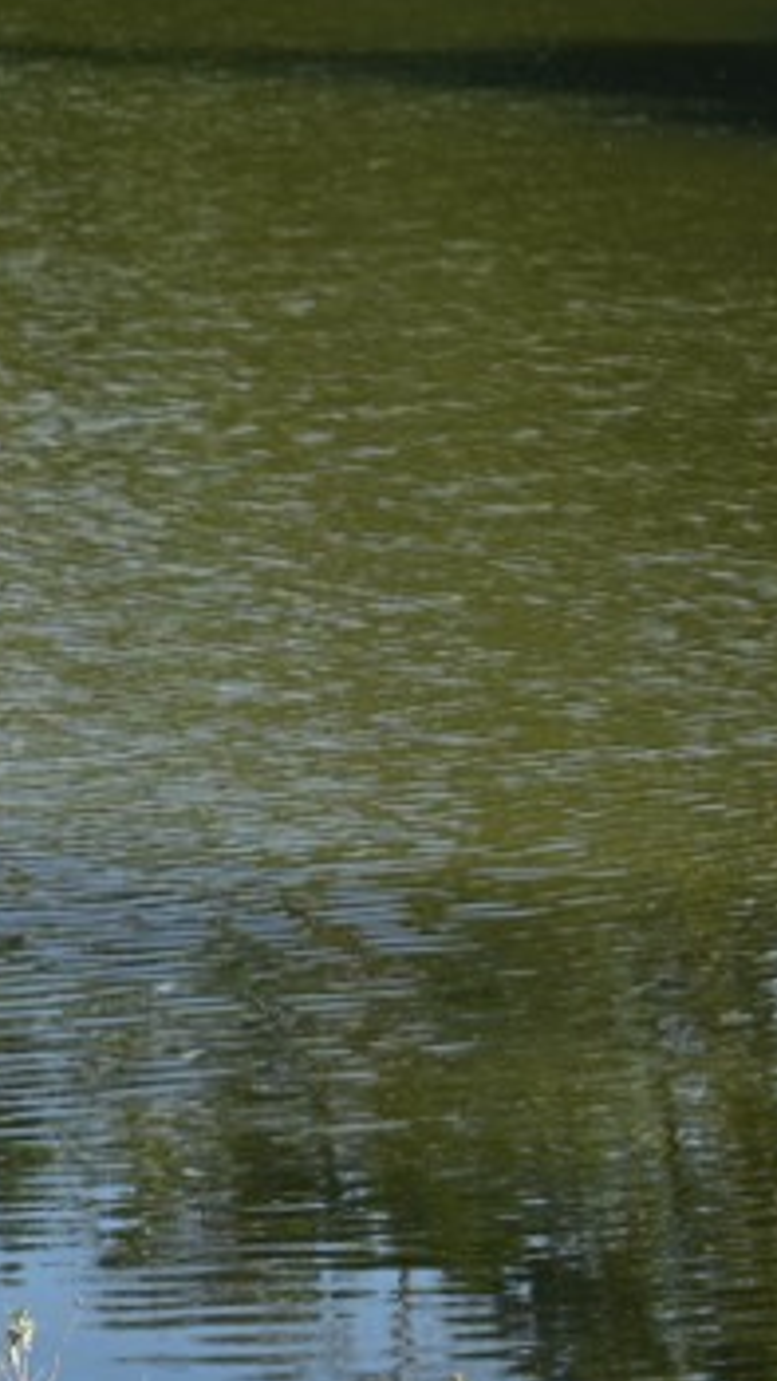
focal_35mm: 205
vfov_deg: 10.4
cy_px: -136
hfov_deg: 5.6
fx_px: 7505
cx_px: -1467
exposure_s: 1/400
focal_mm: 49
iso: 160
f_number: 4.5
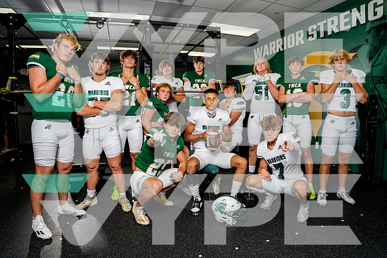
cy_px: 127
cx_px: 193
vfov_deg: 58.8
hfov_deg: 80.4
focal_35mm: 21
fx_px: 229
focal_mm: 20
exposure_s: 1/250
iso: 500
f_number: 8
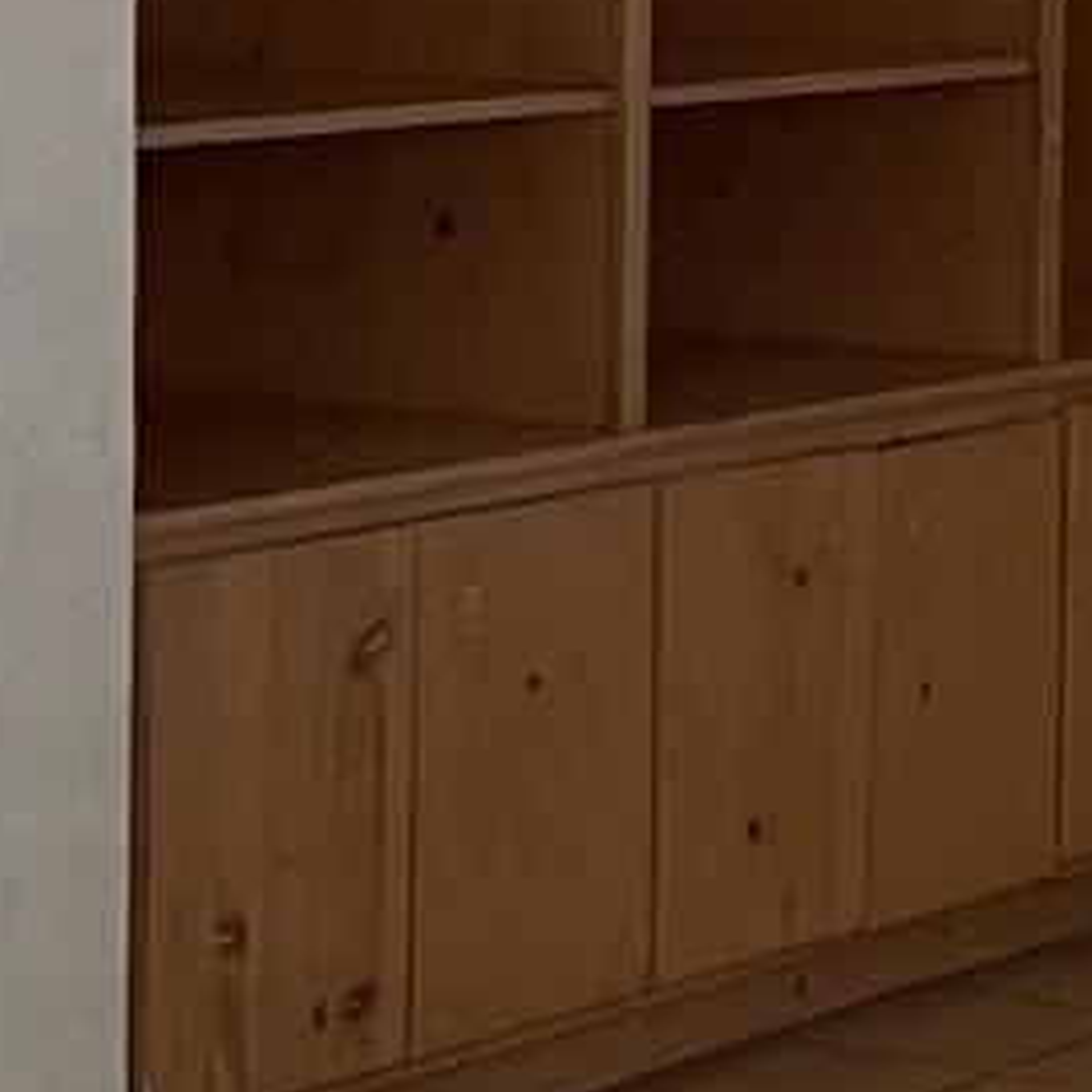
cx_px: 1193
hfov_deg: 10.2
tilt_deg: -5.1
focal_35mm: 170
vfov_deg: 10.2
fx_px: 6067
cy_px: 69
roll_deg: -1.4
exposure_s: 1/60
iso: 125
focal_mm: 5.1
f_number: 1.6
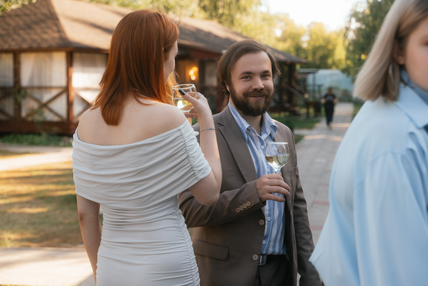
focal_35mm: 62
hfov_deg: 32.4
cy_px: 143
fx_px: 737
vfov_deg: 21.9
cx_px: 214
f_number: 4
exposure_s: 1/200
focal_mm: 62
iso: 100
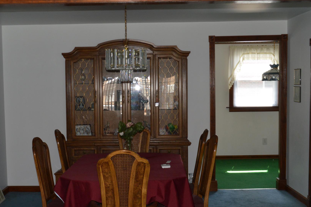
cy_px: 129
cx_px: 127
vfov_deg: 24.7
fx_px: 471
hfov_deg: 36.4
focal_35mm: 55
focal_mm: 29
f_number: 8
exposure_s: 1/60
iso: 560
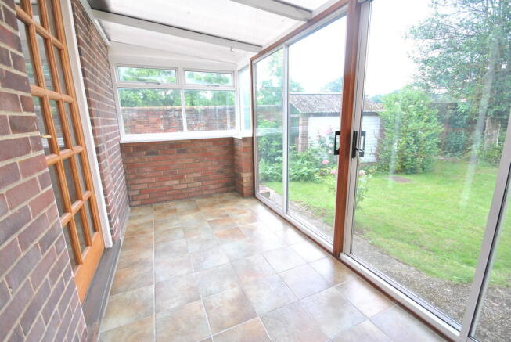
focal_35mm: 15
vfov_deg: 77.5
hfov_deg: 100.3
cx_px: 256
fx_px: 213
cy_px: 171
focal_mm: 10
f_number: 6.3
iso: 200
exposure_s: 1/30
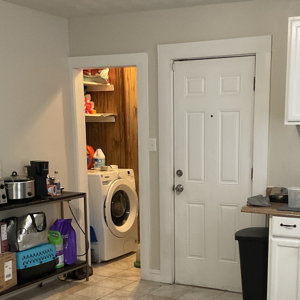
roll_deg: -0.9
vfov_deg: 30.0
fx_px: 549
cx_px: 181
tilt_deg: -10.2
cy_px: 230
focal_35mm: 56
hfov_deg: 30.5
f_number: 1.8
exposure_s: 1/60
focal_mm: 3
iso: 250
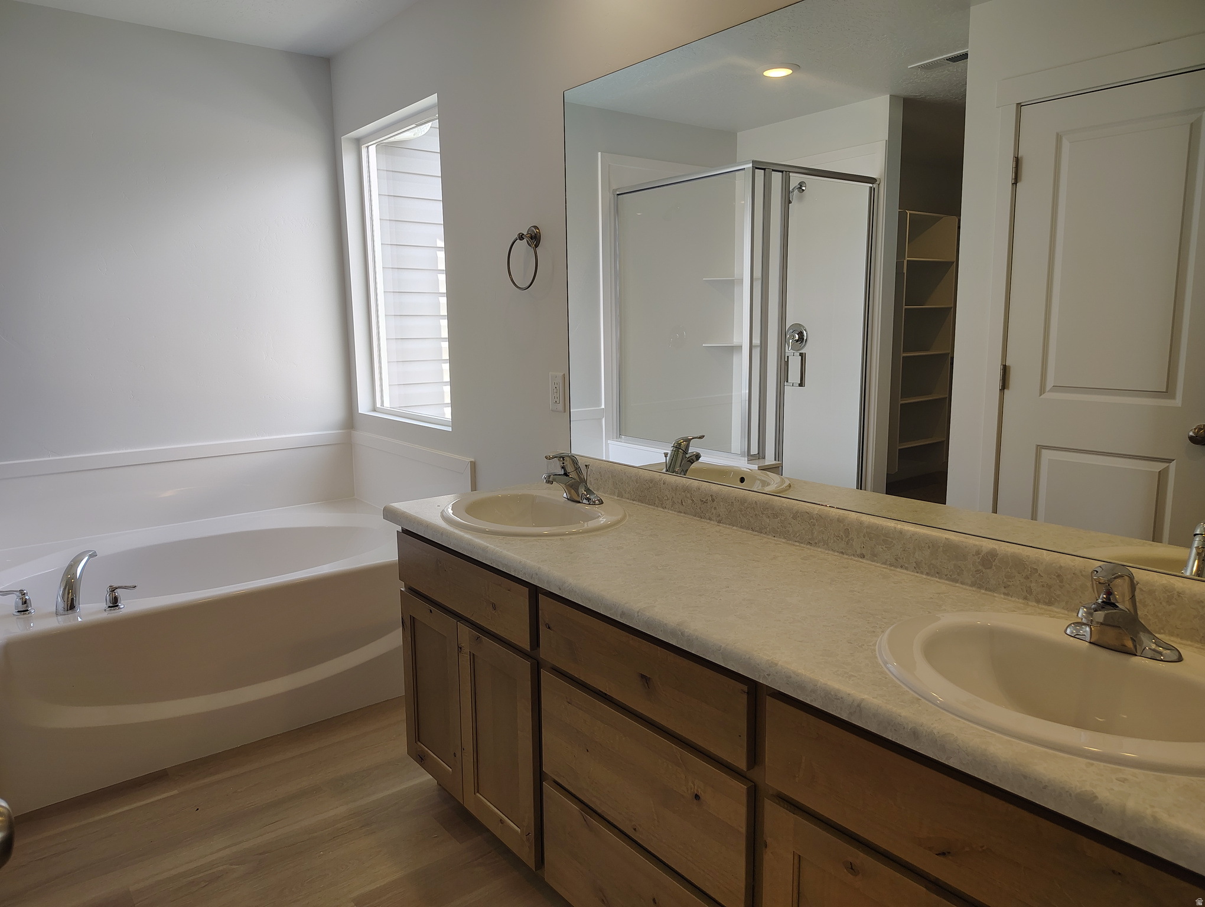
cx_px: 602
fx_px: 837
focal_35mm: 24
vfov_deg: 56.9
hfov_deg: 71.5
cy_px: 454
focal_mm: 5.56
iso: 170
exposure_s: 1/120
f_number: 1.8
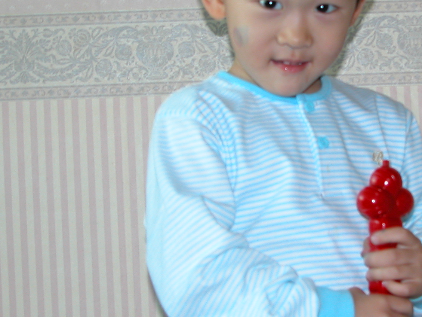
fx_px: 1244
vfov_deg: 14.5
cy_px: 154
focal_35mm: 102
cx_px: 303
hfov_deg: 19.2
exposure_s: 1/30
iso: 100
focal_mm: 11.6
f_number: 3
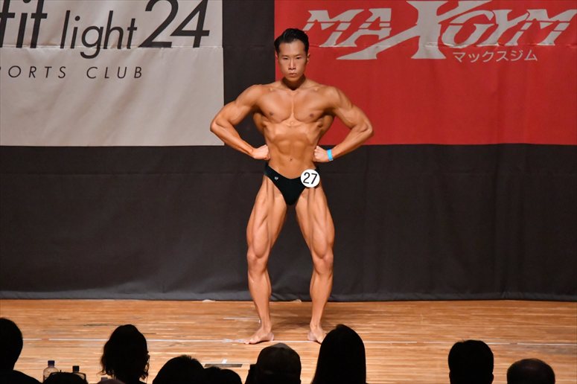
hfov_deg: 7.6
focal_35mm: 270
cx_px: 288
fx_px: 4325
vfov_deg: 5.1
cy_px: 192
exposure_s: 1/400
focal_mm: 180
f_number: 5.6
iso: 12800
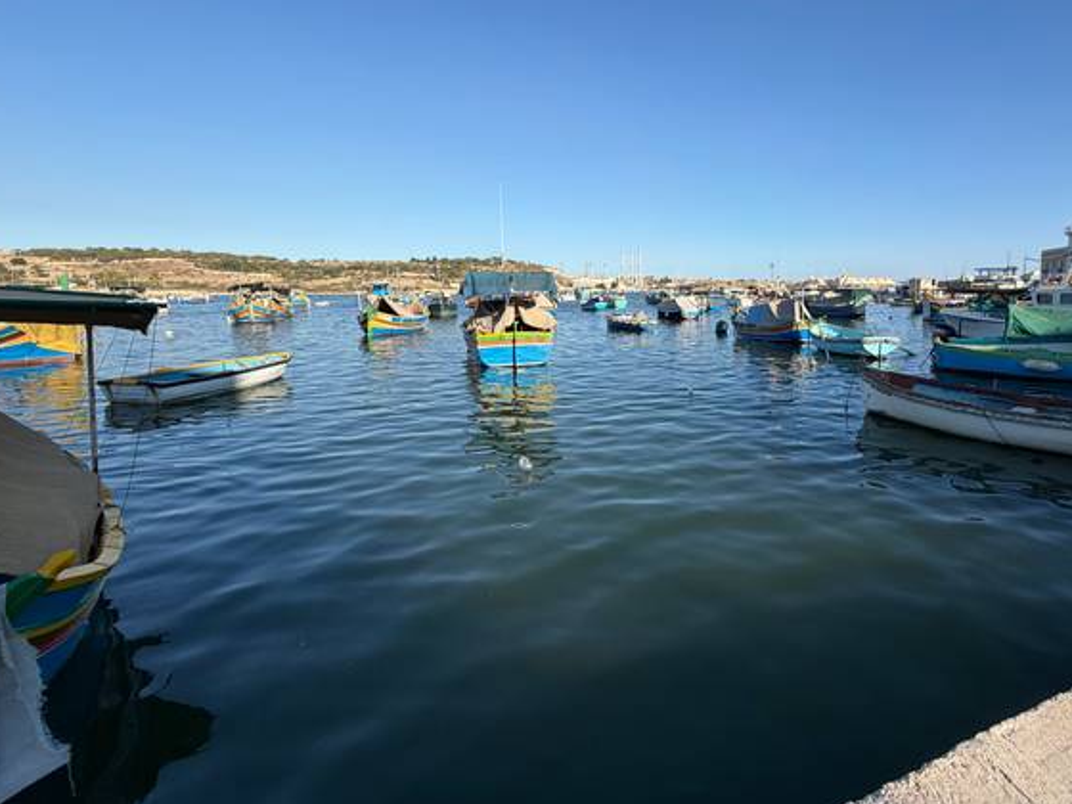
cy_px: 348
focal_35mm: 18
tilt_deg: -6.1
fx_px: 557
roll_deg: +0.3
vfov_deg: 71.3
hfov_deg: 86.2
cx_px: 664
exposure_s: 1/770
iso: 25
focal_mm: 2.22
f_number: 2.2
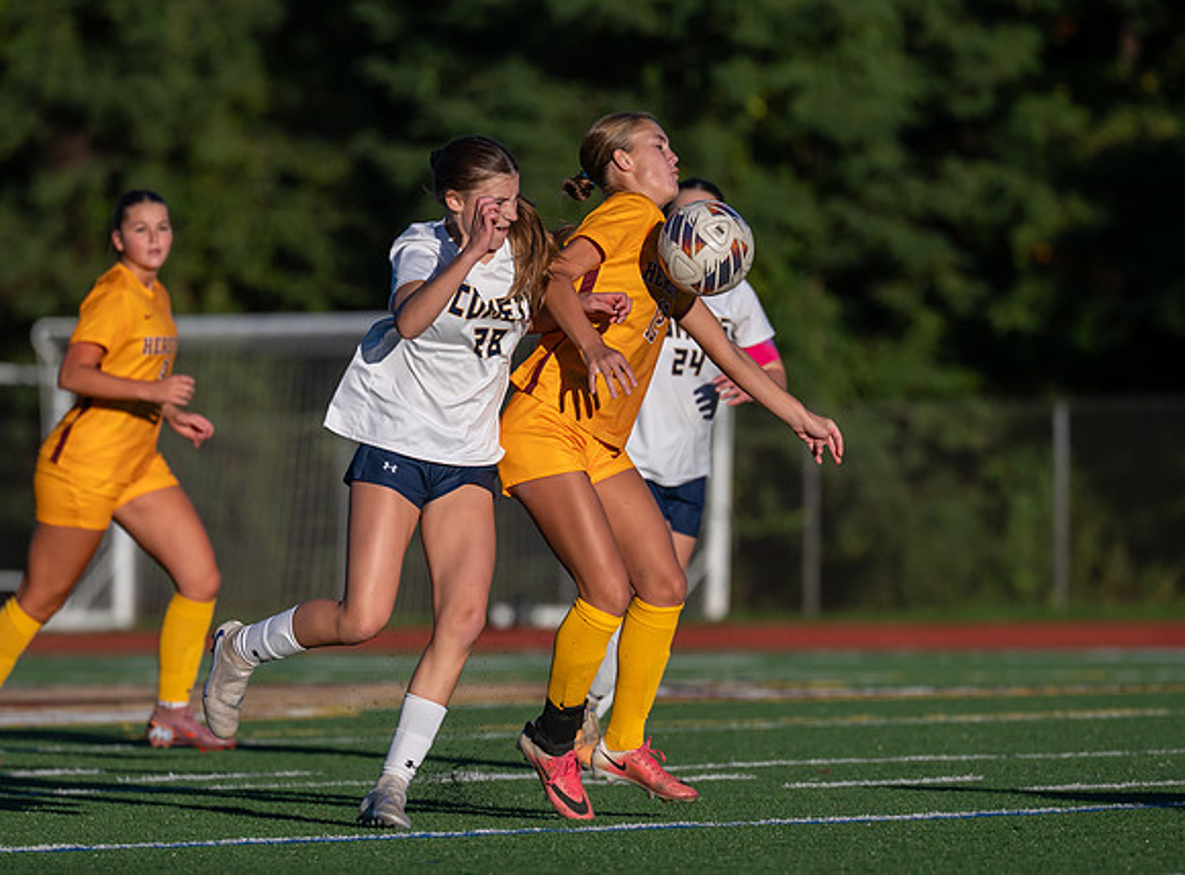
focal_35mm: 430
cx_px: 429
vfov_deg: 3.4
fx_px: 14646
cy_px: 488
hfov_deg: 4.6
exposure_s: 1/3200
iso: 140
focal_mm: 200
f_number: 2.8
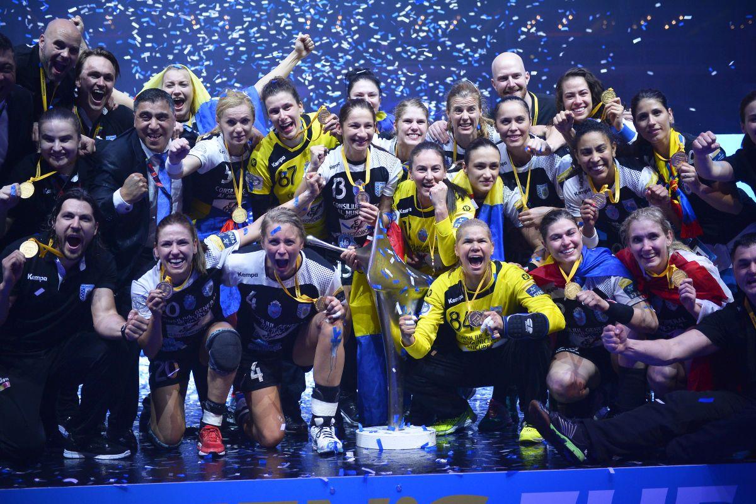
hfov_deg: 36.3
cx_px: 378
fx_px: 1154
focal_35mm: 55
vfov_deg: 24.6
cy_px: 252
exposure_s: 1/1000
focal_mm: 55
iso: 2000
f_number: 2.8
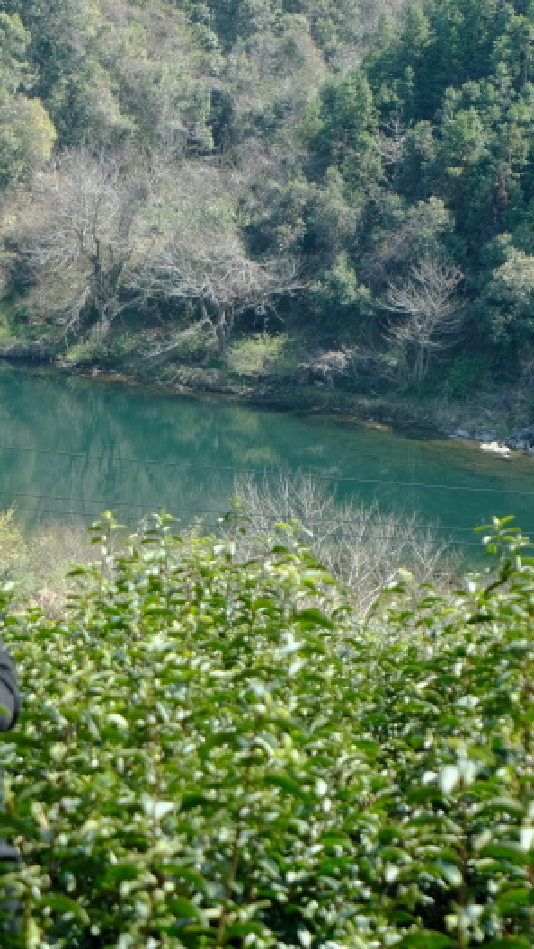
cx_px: 61
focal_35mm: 108
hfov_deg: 11.2
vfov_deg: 19.8
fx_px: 2719
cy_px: 475
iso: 320
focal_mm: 45
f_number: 5.6
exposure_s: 1/280
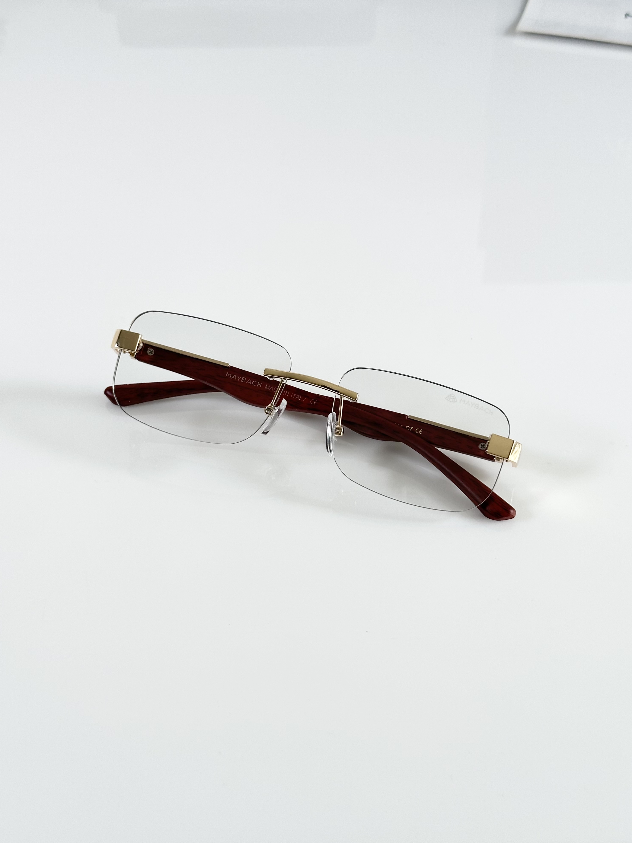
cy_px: 416
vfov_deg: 38.9
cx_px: 315
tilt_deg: -44.9
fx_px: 1193
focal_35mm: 49
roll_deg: +1.0
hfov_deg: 29.7
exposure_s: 1/121
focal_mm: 6.86
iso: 64
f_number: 1.78
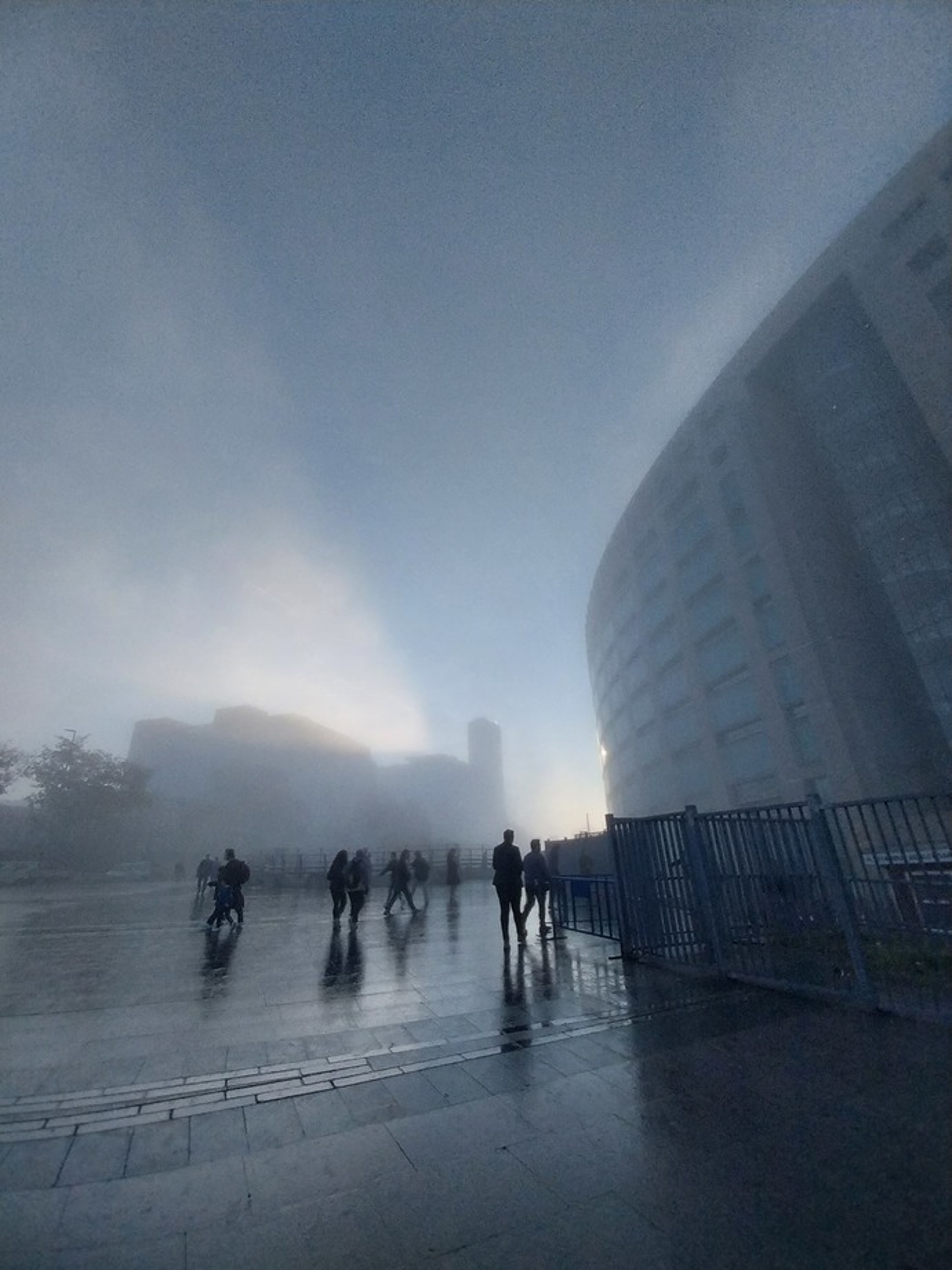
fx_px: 477
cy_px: 635
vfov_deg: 106.2
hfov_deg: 89.9
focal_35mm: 13
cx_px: 476
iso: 64
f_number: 2.2
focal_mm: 1.3
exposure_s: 1/1552
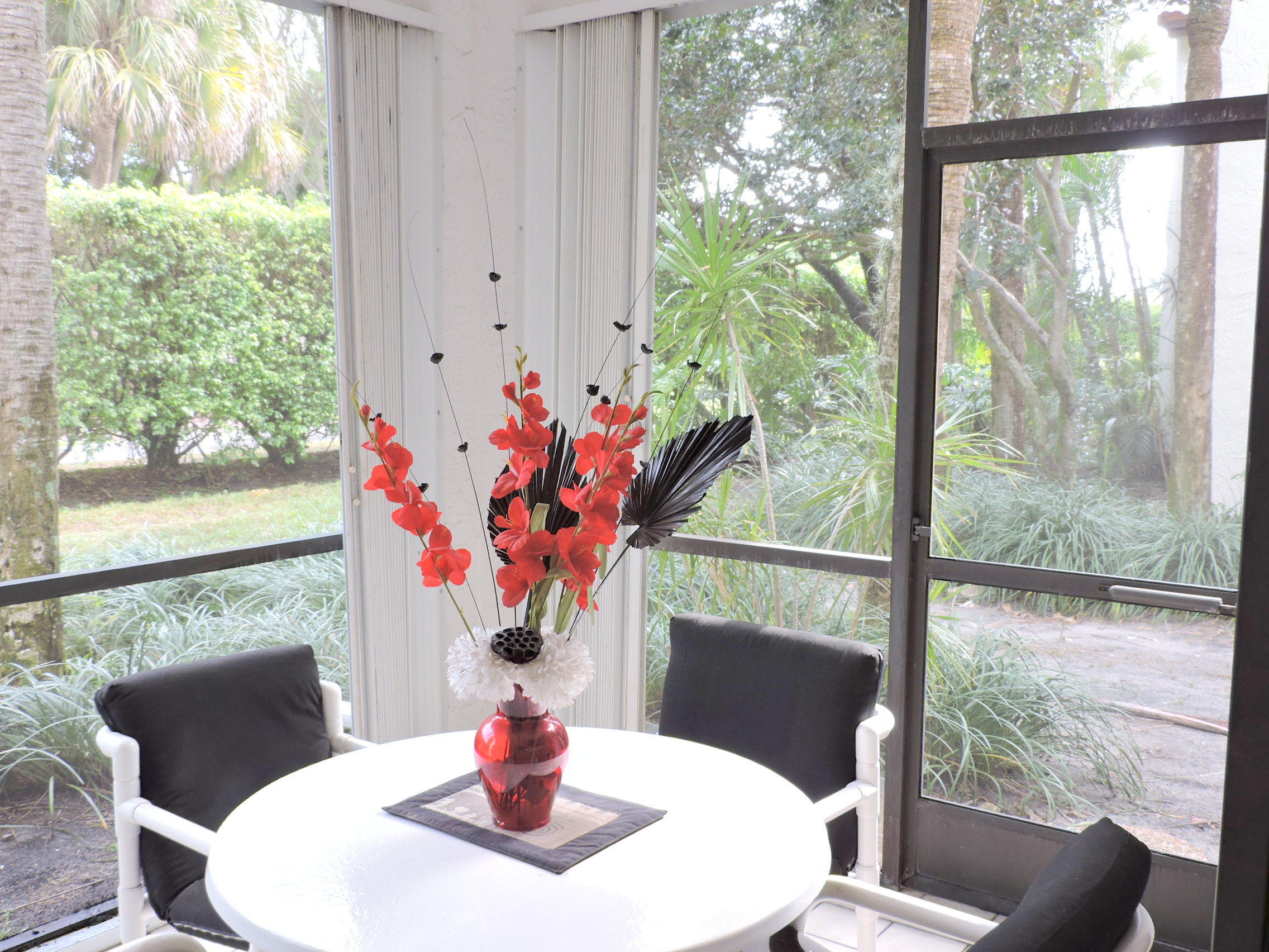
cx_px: 634
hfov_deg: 55.4
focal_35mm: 33
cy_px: 476
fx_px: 1210
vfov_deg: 42.9
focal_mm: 5.9
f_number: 3.2
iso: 100
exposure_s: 1/50
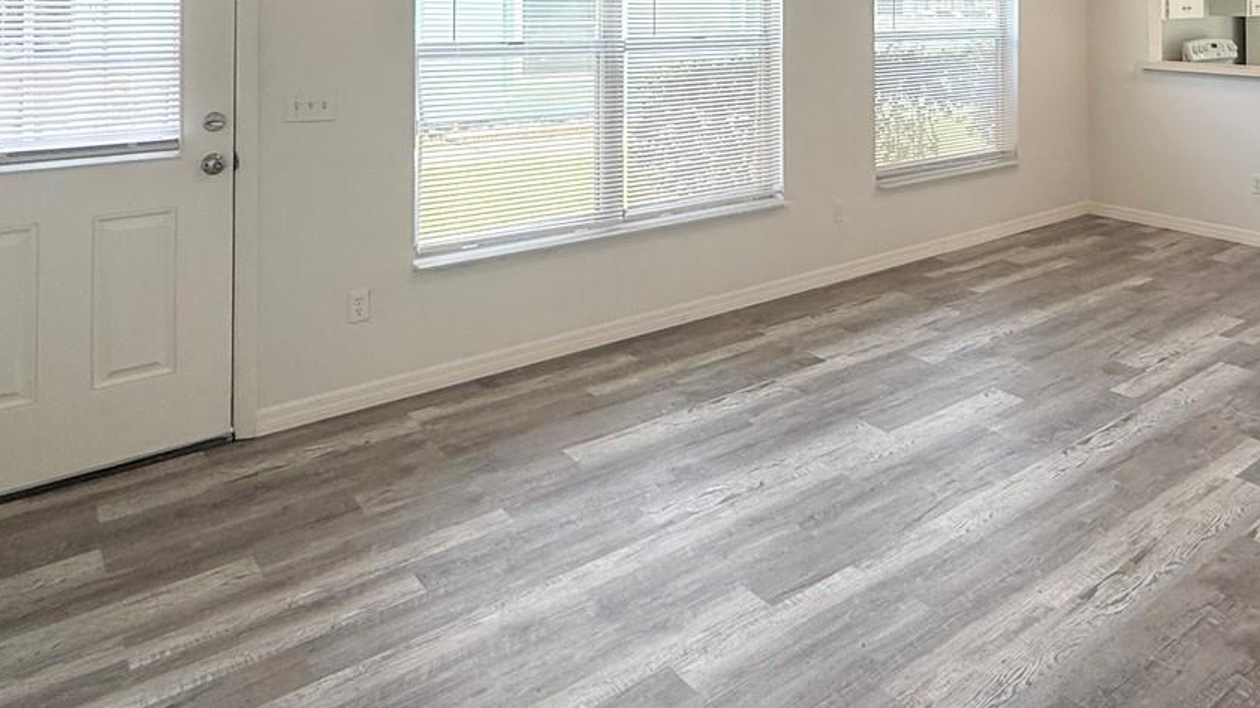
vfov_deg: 36.0
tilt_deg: +1.0
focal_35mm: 29
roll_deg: +0.1
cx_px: 784
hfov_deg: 65.2
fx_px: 969
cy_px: -9
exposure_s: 1/217
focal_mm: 2.22
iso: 64
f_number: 2.2
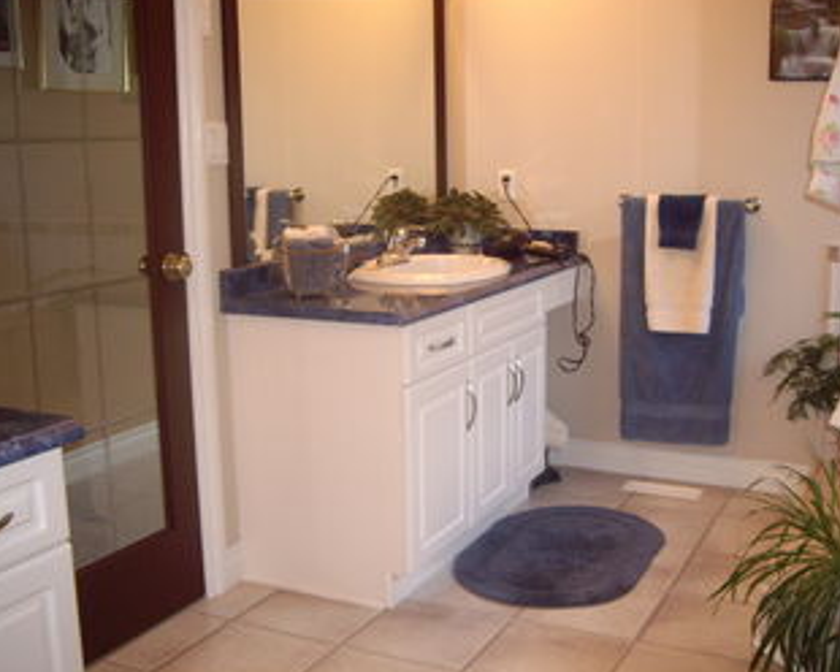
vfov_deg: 34.2
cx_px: 442
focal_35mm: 44
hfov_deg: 42.0
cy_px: 339
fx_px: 1094
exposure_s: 1/40
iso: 200
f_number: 2.7
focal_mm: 6.2
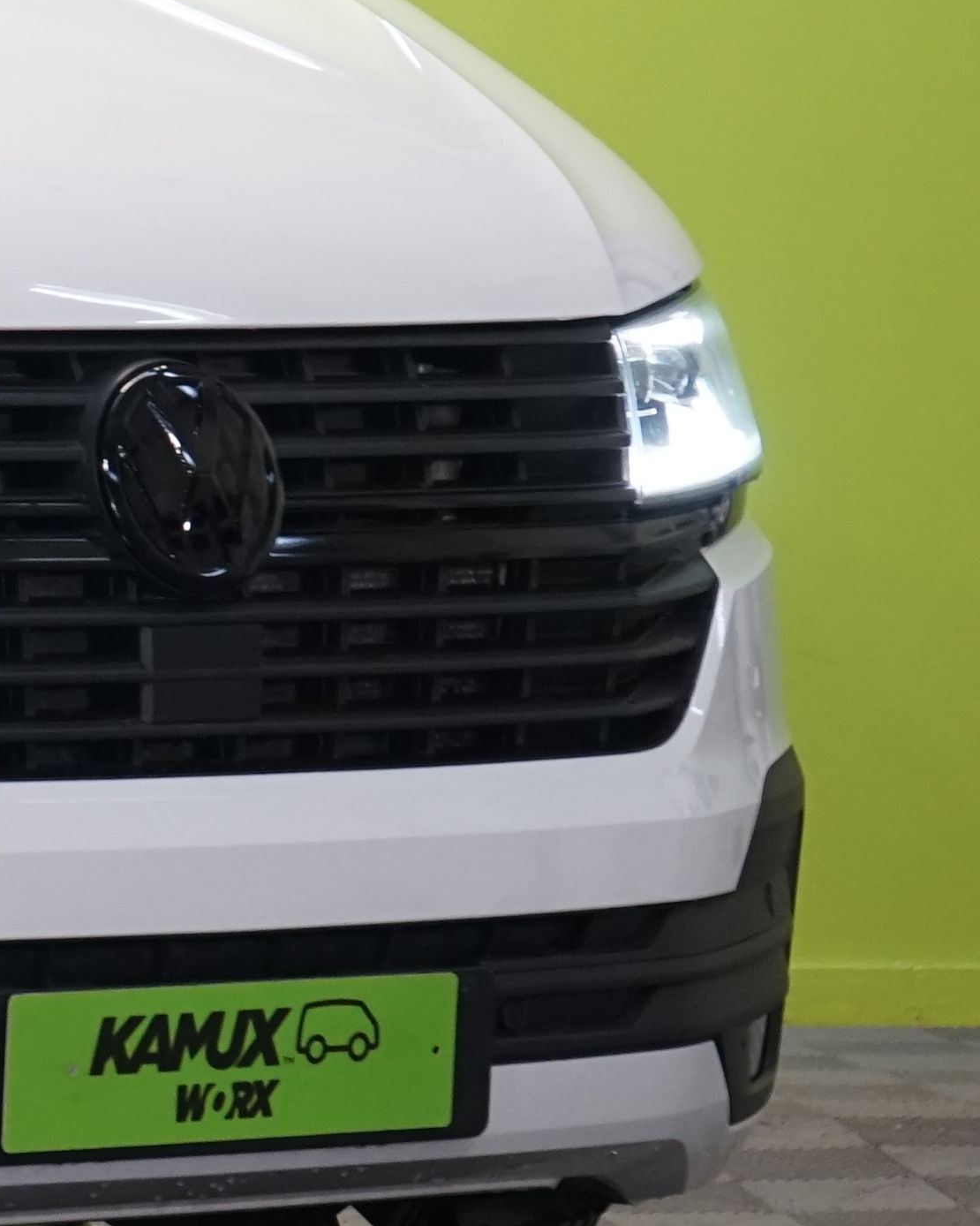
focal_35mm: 284
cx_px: -1358
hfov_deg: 5.3
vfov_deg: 6.8
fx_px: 10299
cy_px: 294
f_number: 5.6
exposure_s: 1/100
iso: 1250
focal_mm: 70
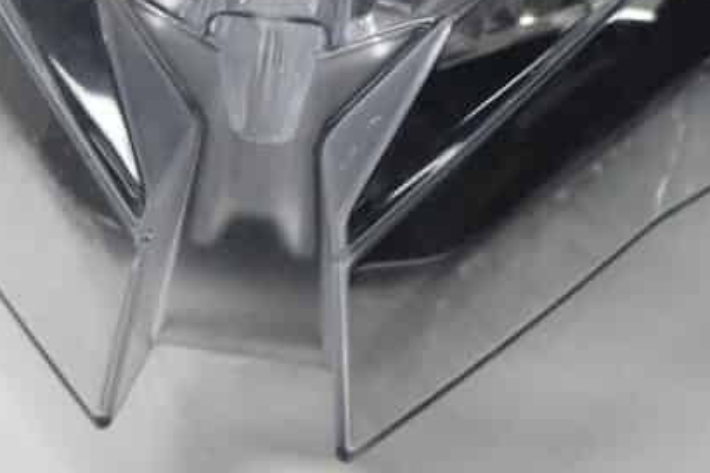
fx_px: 1405
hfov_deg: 28.2
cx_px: 242
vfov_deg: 18.4
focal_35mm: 71
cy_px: -42
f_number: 3.5
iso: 160
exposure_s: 1/60
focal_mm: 19
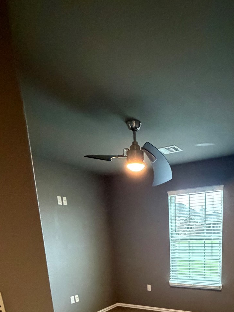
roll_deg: +2.5
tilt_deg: -12.6
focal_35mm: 28
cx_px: 160
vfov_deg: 52.8
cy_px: 299
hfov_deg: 48.7
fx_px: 252
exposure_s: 1/60
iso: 800
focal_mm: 2.22
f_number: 2.2
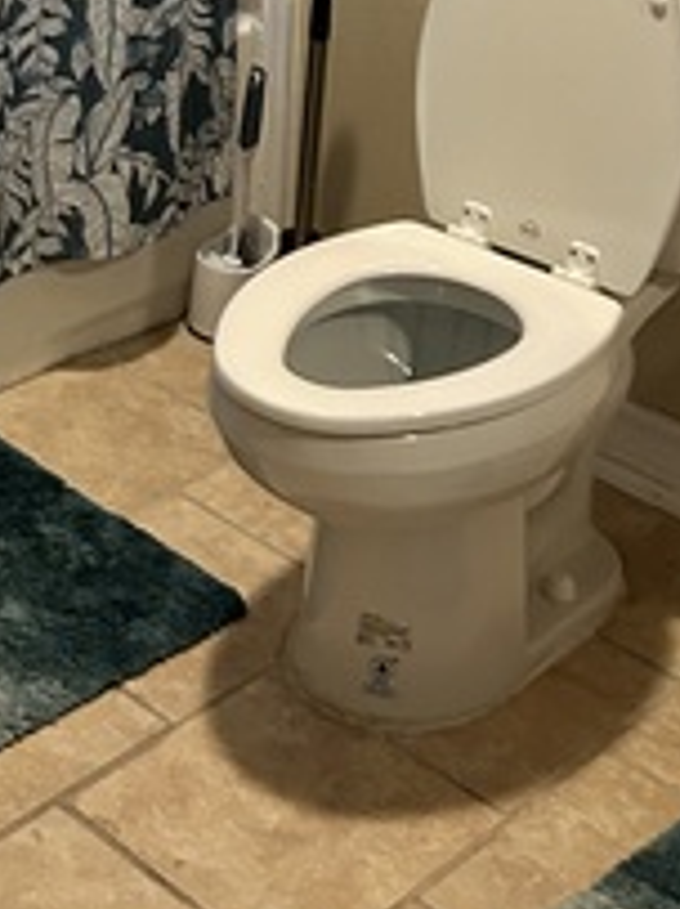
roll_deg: -3.6
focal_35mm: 82
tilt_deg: -9.7
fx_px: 2150
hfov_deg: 17.8
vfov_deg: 21.3
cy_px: -313
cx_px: 130
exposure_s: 1/60
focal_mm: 5.7
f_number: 1.5
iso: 320
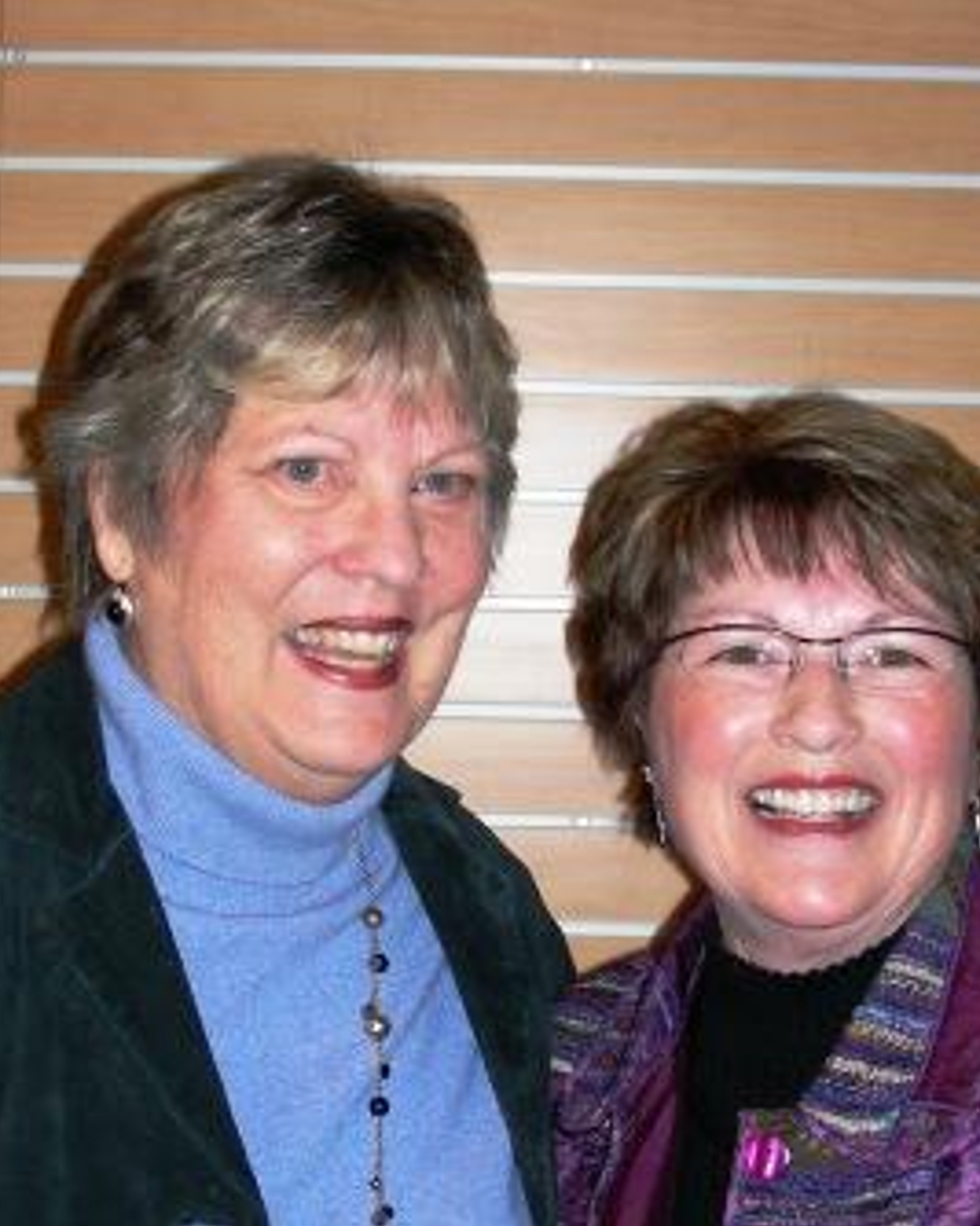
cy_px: 613
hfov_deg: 20.2
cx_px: 440
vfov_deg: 25.1
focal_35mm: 76
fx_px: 2757
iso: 50
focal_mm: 9.7
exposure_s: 1/60.1
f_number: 3.5
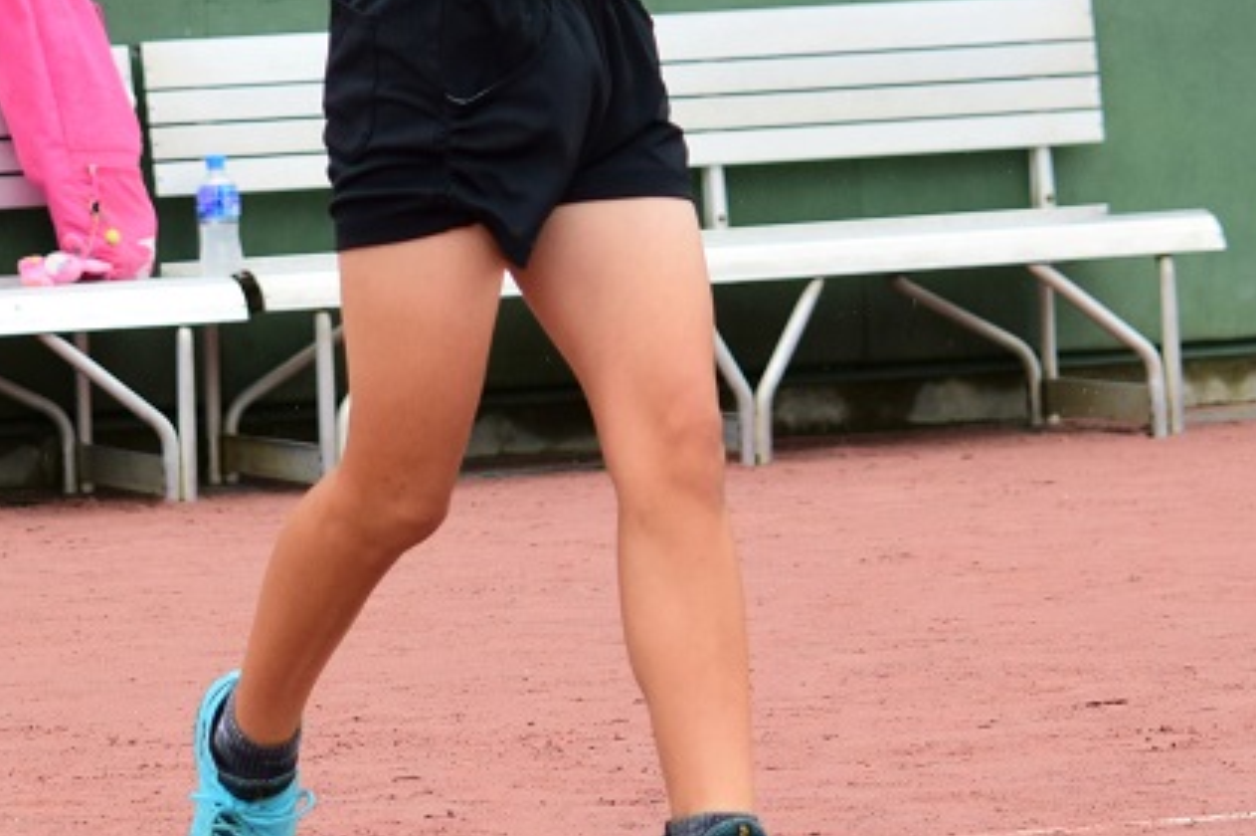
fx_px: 9935
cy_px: 51
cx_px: 456
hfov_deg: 7.2
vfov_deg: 4.8
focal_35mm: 285
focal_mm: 80
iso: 500
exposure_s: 1/1250
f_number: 4.5
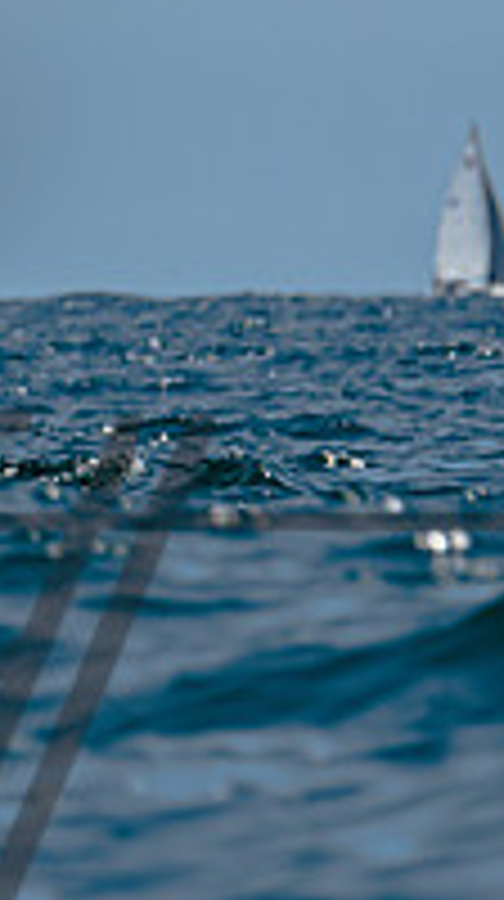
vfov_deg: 1.5
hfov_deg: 0.9
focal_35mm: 1415
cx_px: -432
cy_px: 628
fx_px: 33732
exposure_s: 1/1600
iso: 200
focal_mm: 300
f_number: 5.6
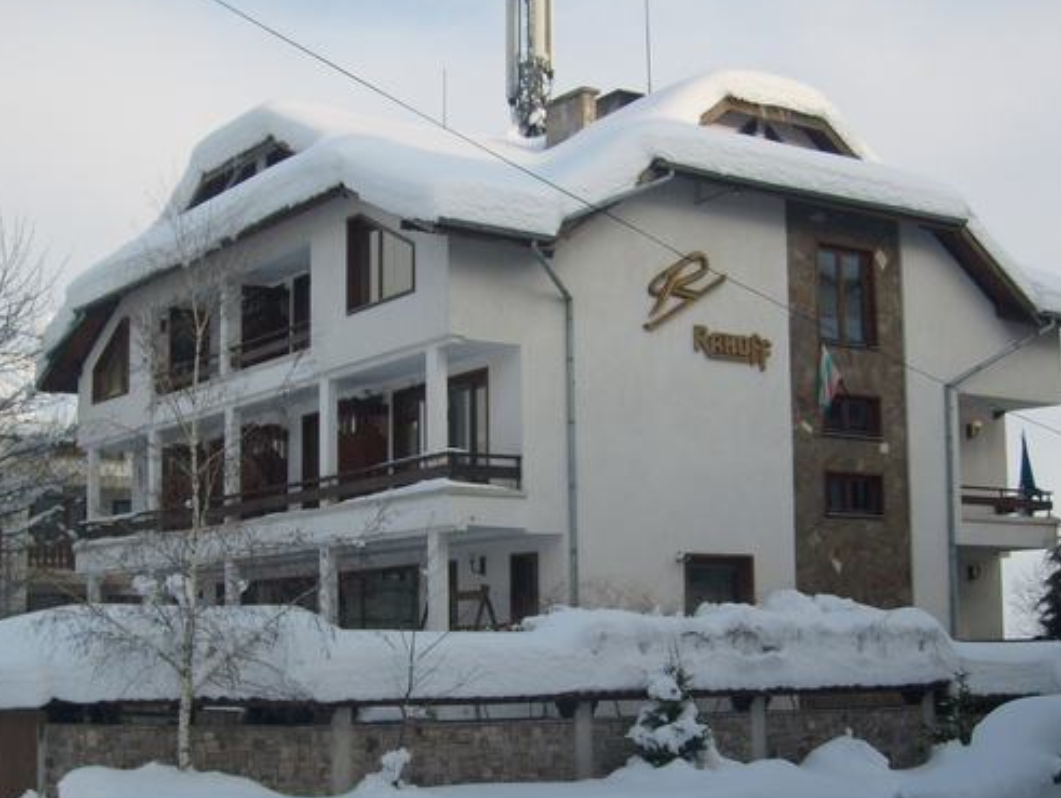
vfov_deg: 26.1
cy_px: 493
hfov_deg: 34.3
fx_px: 1718
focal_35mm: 56
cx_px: 486
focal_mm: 7.2
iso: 80
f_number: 7.7
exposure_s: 1/125
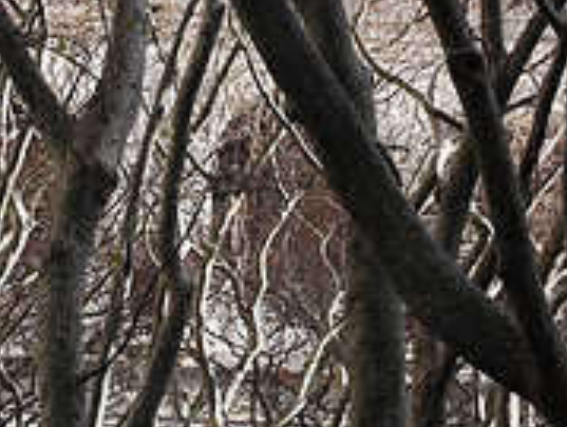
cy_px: 195
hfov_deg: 6.8
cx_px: 386
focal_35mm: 291
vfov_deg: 5.1
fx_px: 4776
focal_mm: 45
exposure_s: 1/160
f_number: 5.6
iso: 100
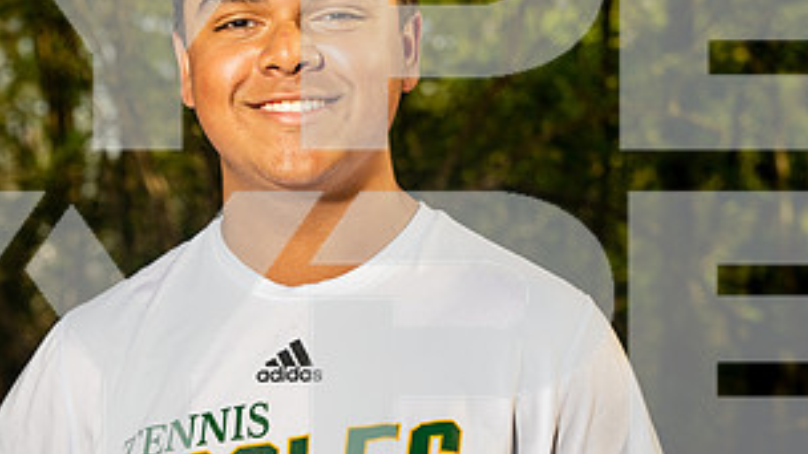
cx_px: 258
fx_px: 2314
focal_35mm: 108
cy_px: 333
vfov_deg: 11.2
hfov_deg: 19.7
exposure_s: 1/250
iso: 125
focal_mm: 54
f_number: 4.5
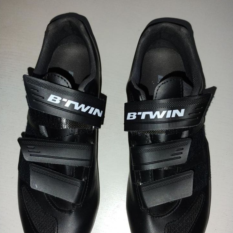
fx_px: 259
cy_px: 126
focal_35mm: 34
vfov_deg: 48.4
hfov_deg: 48.5
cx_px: 117
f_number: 1.8
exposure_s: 1/50
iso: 334
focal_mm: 4.26
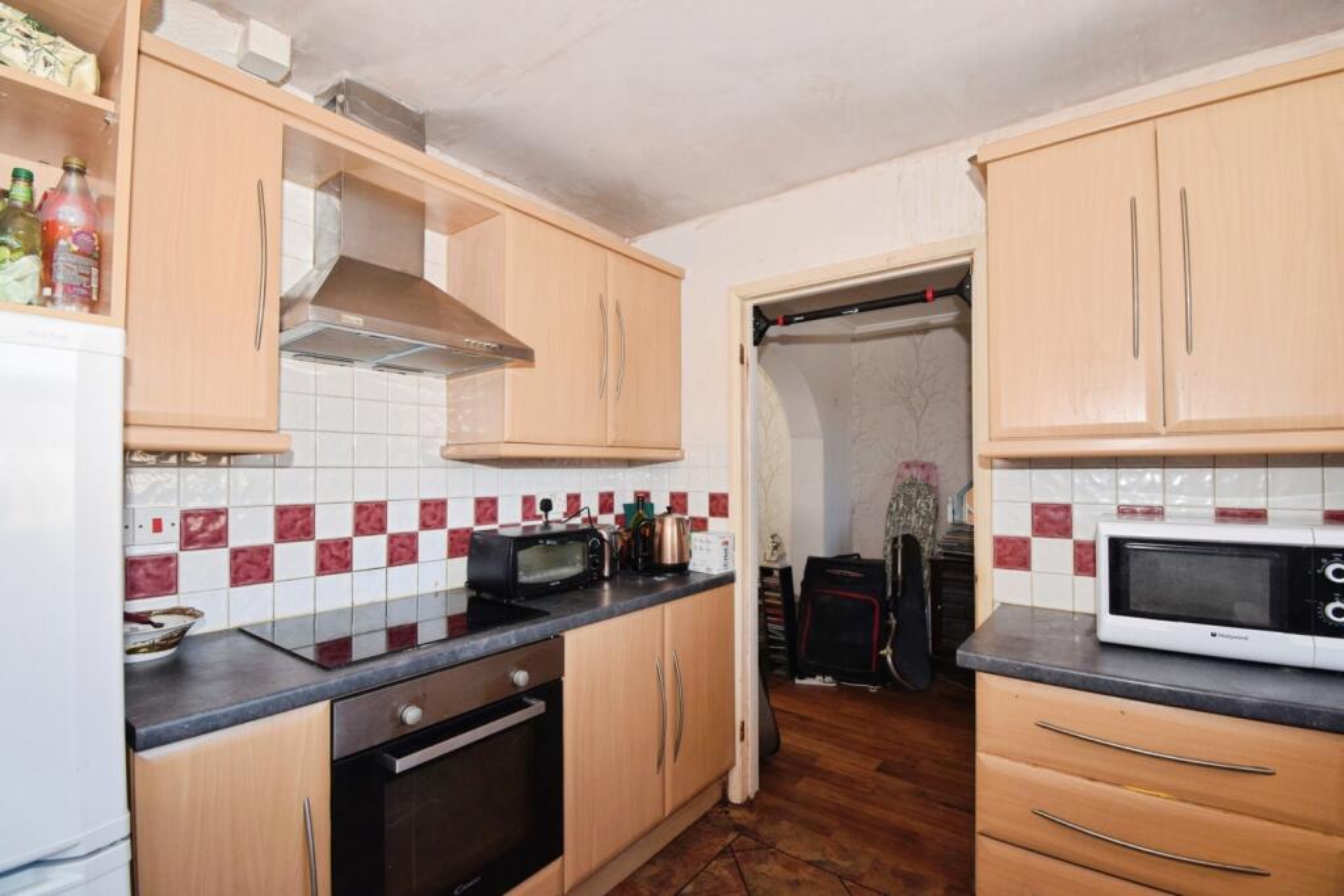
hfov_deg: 100.4
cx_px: 672
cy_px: 448
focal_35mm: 15
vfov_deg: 77.3
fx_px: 560
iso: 1000
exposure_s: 1/60
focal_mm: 10
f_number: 10
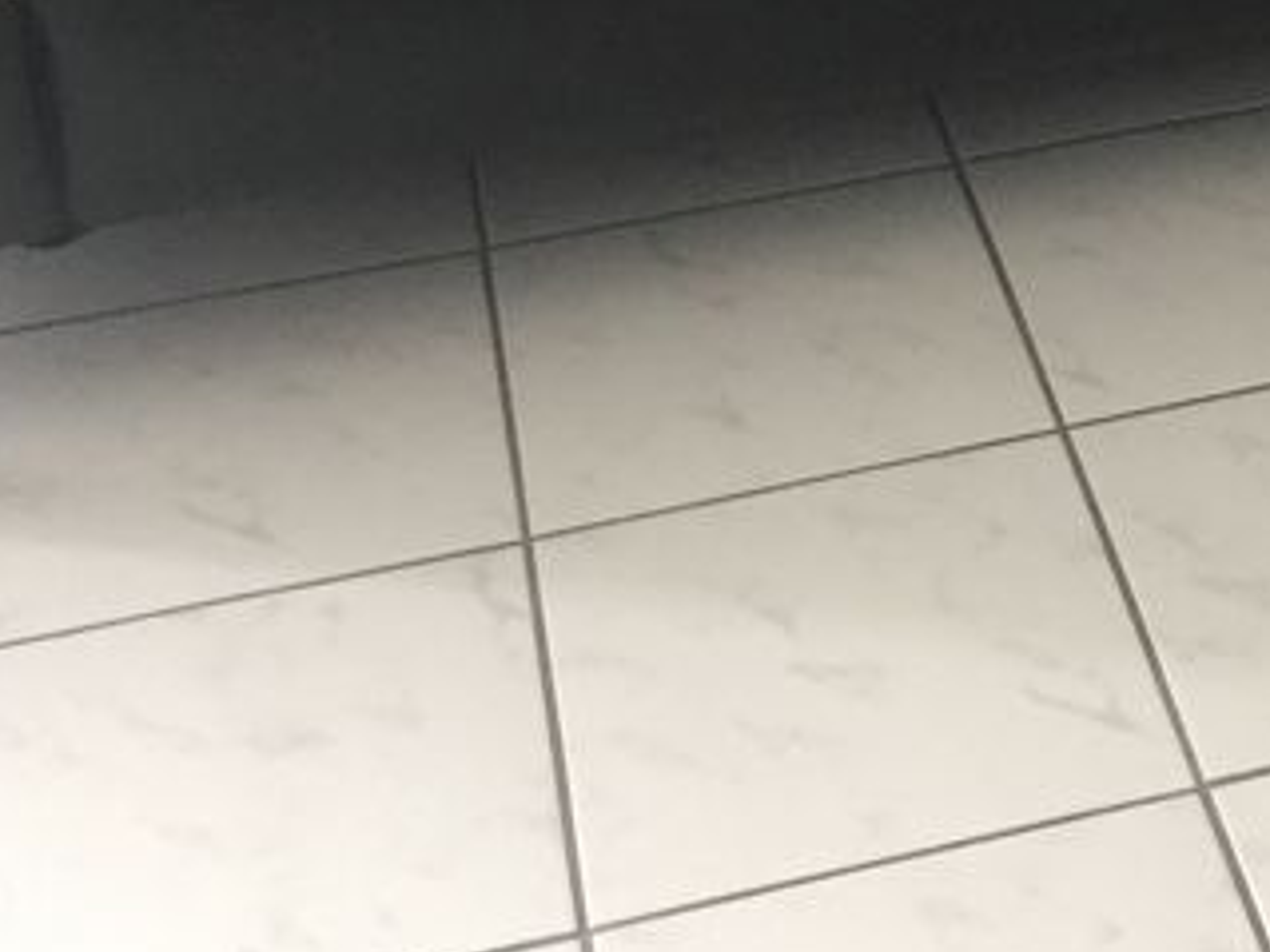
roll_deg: -0.2
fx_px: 3337
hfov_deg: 20.7
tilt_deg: -22.4
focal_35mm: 91
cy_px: -398
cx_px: 1310
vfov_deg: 15.2
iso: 250
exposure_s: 1/33
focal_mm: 4.15
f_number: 2.2
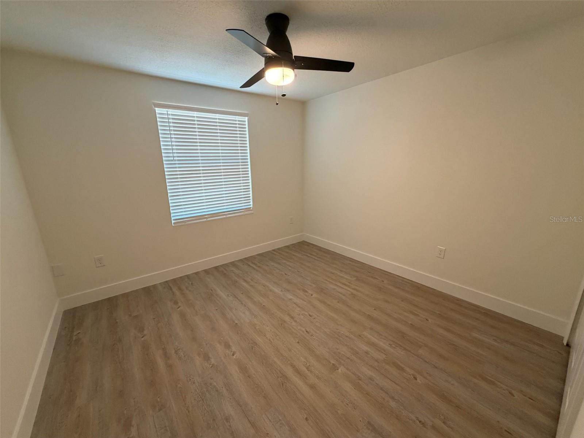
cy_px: 219
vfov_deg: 85.7
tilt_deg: -14.3
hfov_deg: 102.1
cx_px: 292
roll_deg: +1.2
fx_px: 236
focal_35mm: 14
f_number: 2.2
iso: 250
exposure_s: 1/60
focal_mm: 2.22
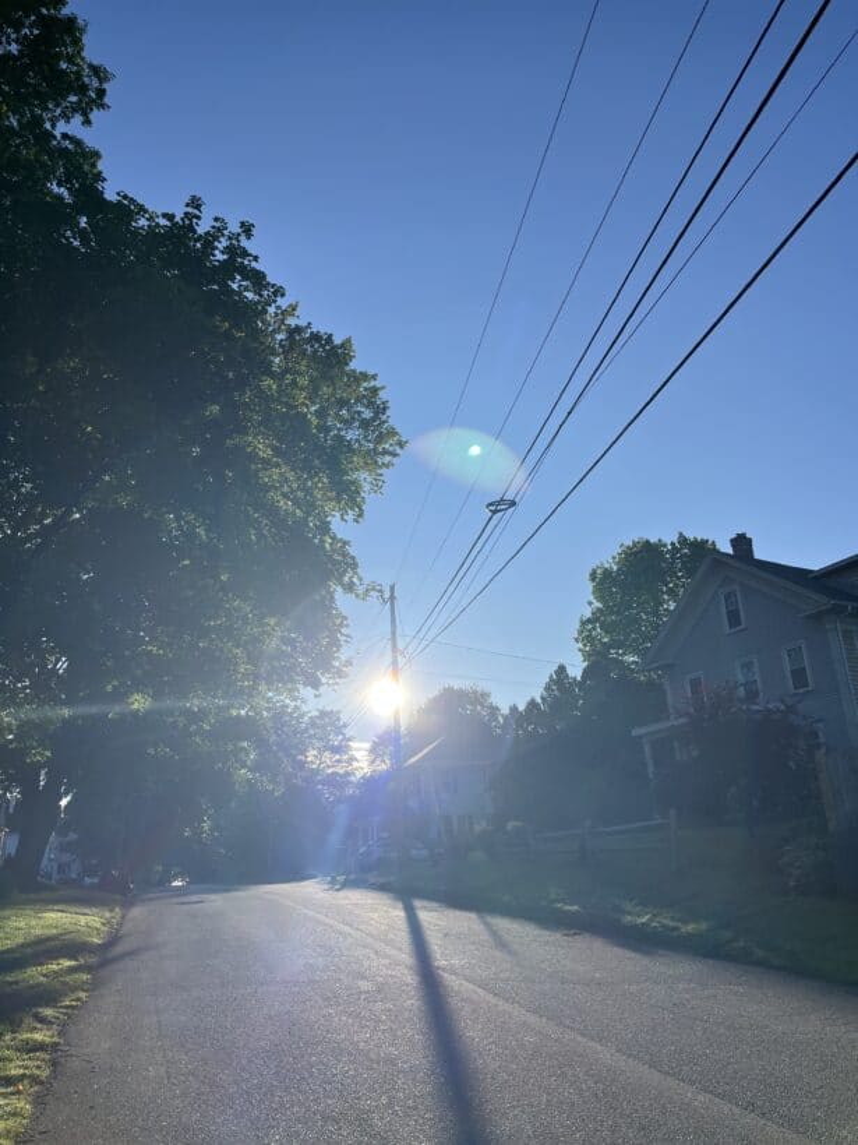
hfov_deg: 53.1
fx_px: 859
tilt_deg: +20.3
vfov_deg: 67.3
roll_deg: +3.0
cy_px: 572
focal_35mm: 26
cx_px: 429
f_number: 1.6
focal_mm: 5.1
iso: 50
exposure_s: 1/4651
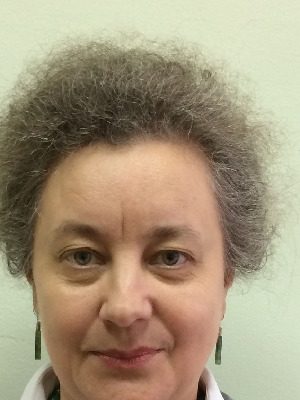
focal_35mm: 82
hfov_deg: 18.0
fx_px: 947
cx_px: 134
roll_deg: +0.3
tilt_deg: -5.3
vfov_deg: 23.1
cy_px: 369
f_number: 2.2
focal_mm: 4.15
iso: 125
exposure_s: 1/33
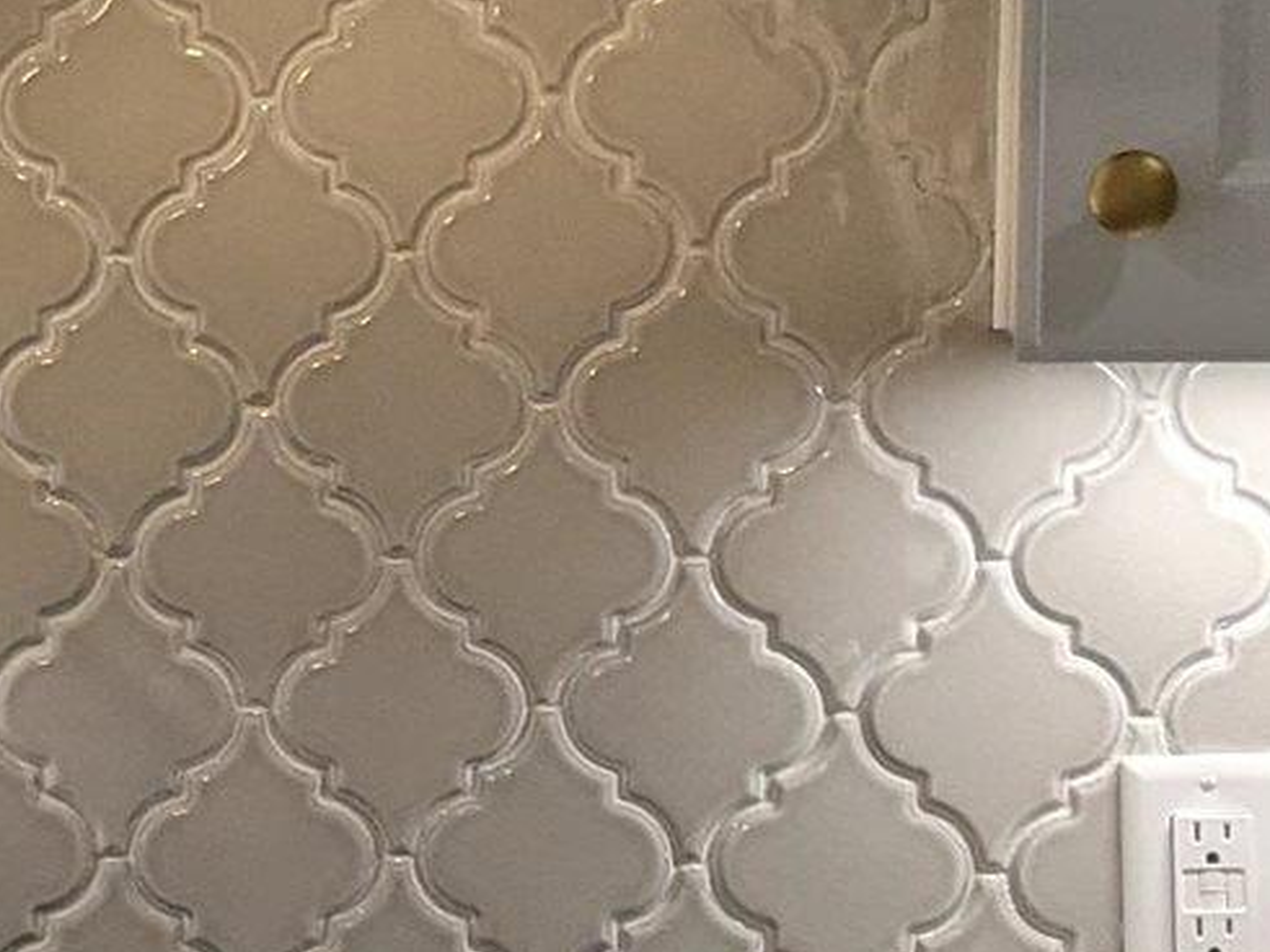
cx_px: -890
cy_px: 696
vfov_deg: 8.8
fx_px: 6199
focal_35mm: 169
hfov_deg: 11.0
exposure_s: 1/120
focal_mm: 4.44
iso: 75
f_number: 1.8
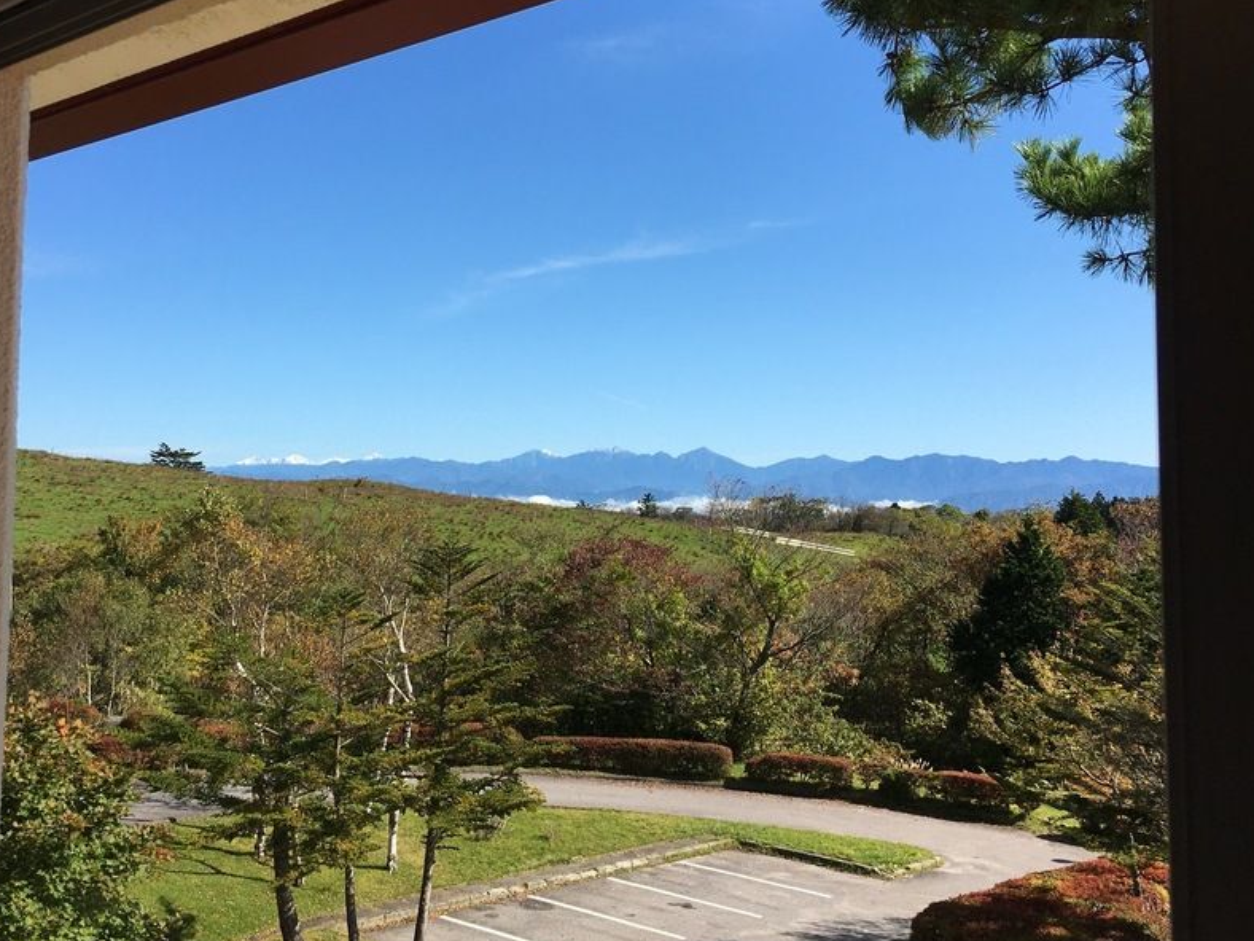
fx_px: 1087
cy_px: 474
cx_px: 626
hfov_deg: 60.0
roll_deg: +0.5
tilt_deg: +4.7
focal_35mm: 30
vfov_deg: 46.8
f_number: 2.2
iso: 25
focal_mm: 4.15
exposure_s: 1/1508
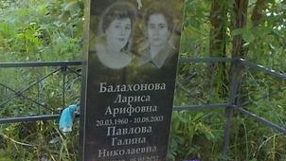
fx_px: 569
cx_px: 166
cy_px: 216
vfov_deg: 15.3
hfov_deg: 28.2
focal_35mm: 75
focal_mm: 4.6
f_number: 3.2
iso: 80
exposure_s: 1/60
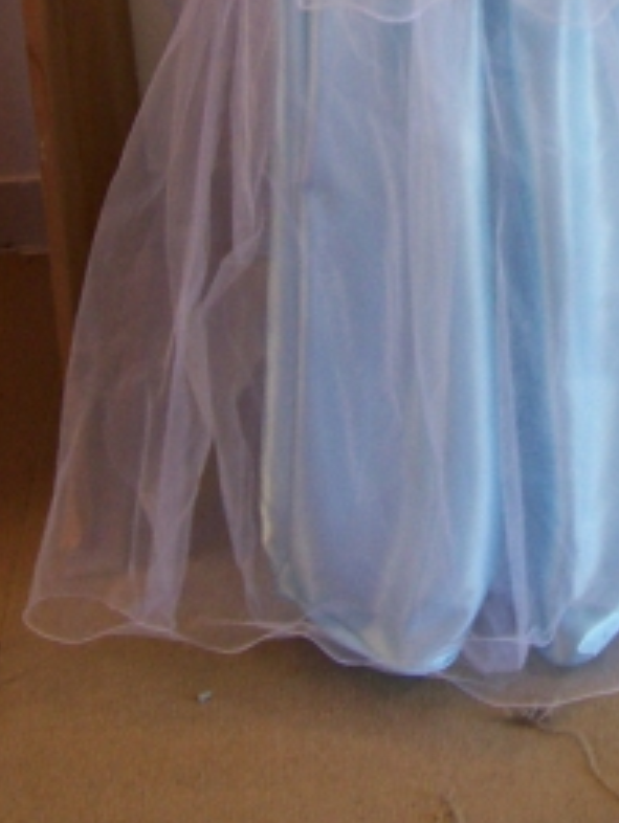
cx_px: 468
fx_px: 1976
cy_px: -119
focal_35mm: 83
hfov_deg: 17.7
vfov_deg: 22.0
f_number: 2.7
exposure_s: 1/8.72
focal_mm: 5.6
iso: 160
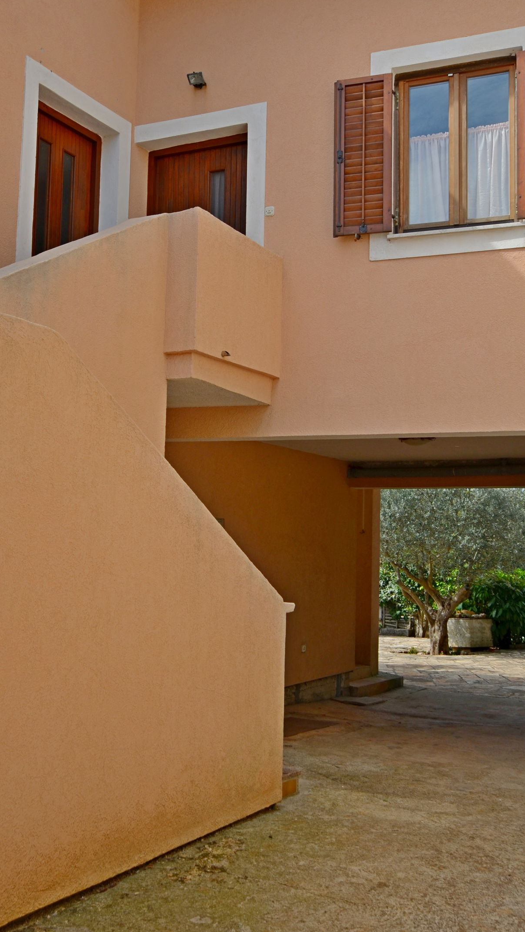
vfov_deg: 49.4
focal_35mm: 41
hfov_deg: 28.9
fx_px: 1015
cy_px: 465
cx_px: 195
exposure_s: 1/250
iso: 100
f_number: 8
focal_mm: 20
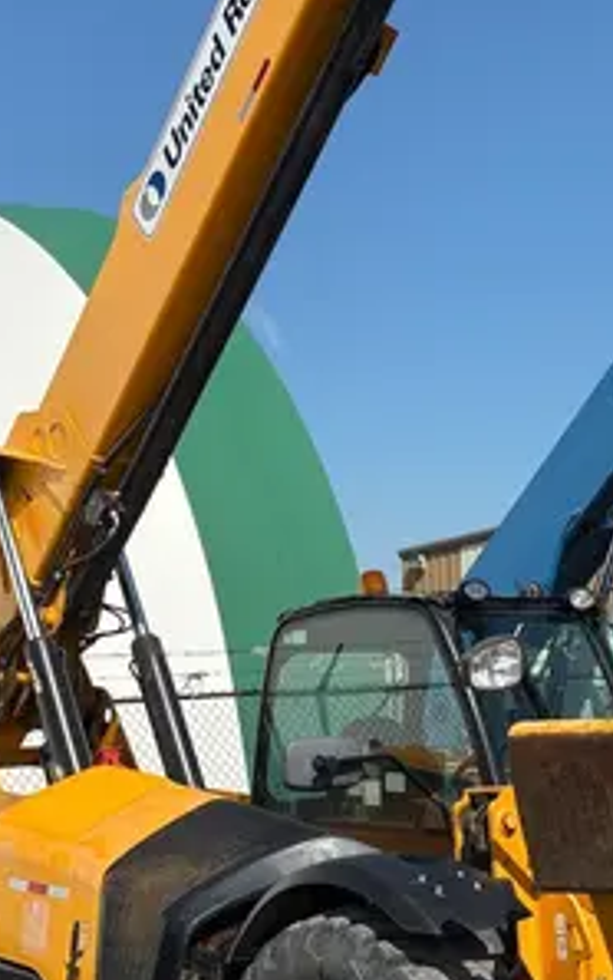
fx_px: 1815
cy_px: 493
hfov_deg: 19.0
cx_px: 498
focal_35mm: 68
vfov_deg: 30.2
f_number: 1.6
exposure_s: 1/4425
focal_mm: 5.96
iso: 50
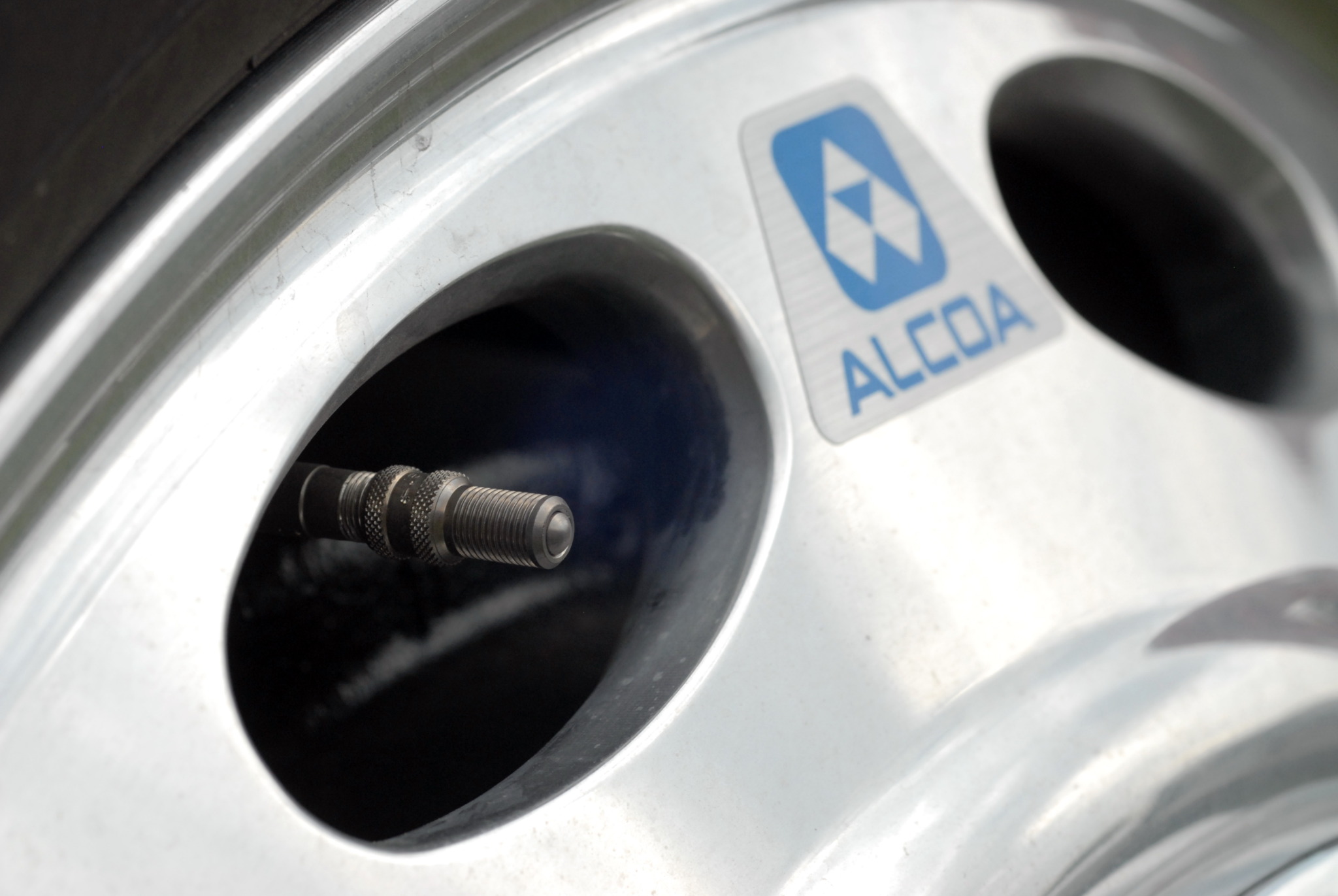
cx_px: 669
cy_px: 448
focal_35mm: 135
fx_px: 5024
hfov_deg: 15.2
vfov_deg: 10.2
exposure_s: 1/500
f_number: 10
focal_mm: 90
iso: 400
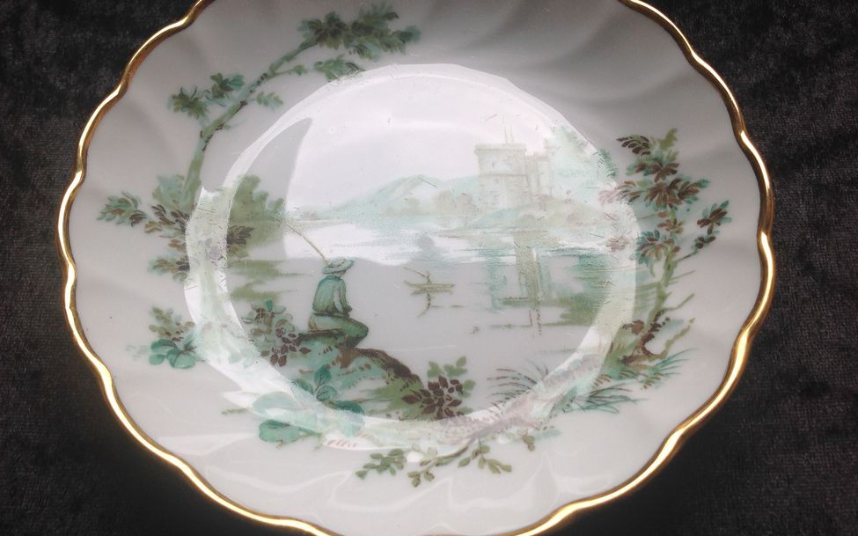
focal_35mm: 38
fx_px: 888
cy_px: 244
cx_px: 419
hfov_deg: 51.5
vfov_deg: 33.5
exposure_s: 1/122
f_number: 2.4
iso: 50
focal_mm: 4.28
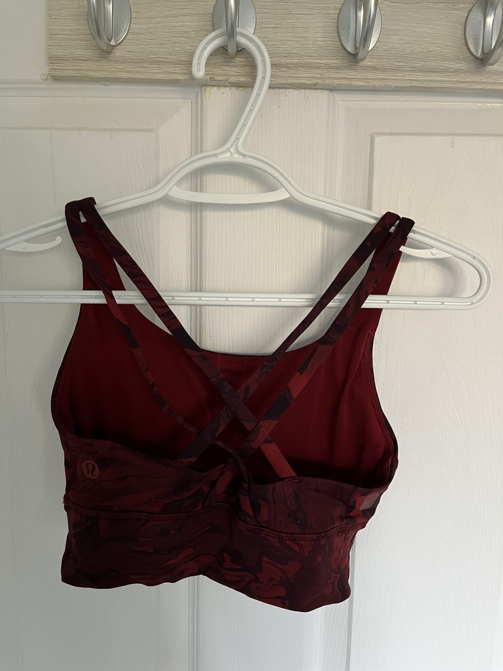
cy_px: 336
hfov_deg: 53.1
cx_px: 252
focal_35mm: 26
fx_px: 504
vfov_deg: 67.3
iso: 320
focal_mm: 5.1
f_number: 1.6
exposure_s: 1/60
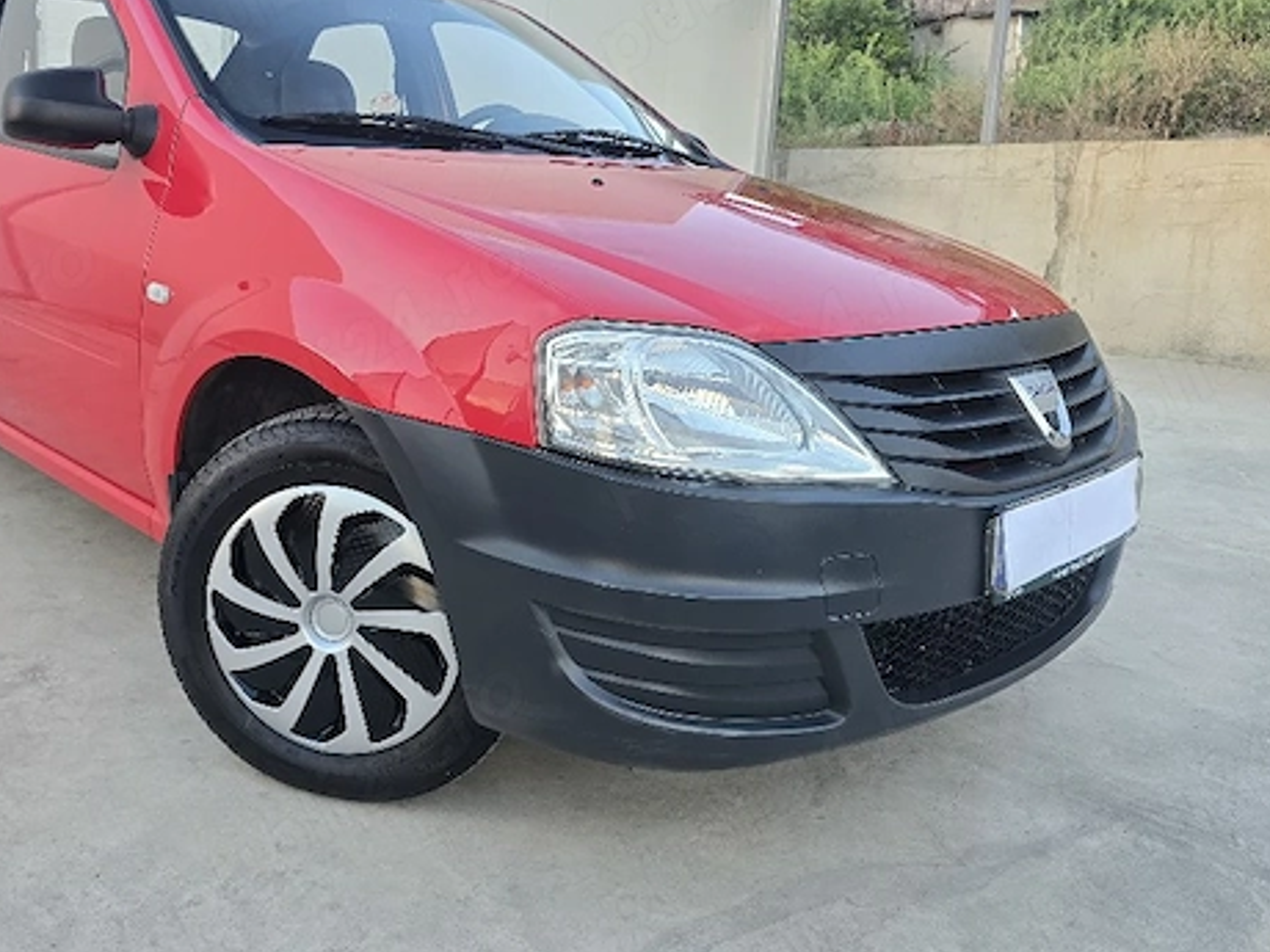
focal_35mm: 30
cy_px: 384
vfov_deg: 46.5
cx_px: 456
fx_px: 1101
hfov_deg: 59.0
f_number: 1.7
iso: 125
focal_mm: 6.3
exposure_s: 1/182
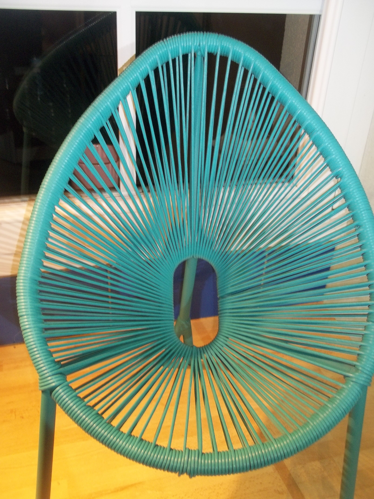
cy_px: 250
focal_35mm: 36
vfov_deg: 51.4
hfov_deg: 39.7
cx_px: 187
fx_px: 519
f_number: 3.1
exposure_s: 1/30
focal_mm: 6.5
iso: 160
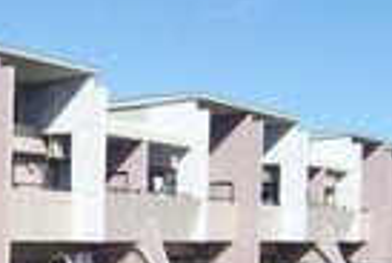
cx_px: 31
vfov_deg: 15.2
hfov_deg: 22.2
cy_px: 244
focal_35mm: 89
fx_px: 971
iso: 64
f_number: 7
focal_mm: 4.9
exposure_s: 1/200
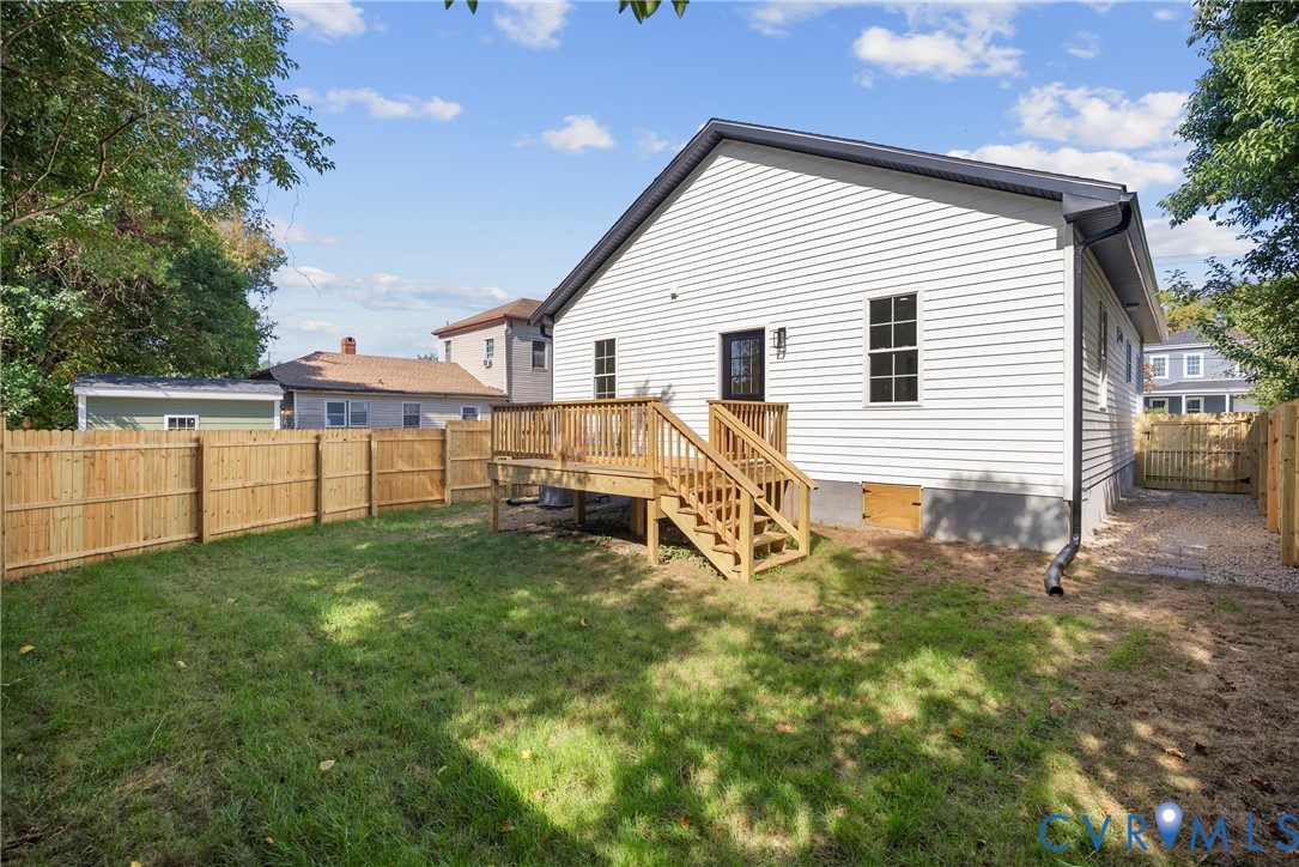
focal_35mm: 16
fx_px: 595
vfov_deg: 72.1
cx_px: 650
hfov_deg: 95.0
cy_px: 434
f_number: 4
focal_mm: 16.5
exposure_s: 1/400
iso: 100
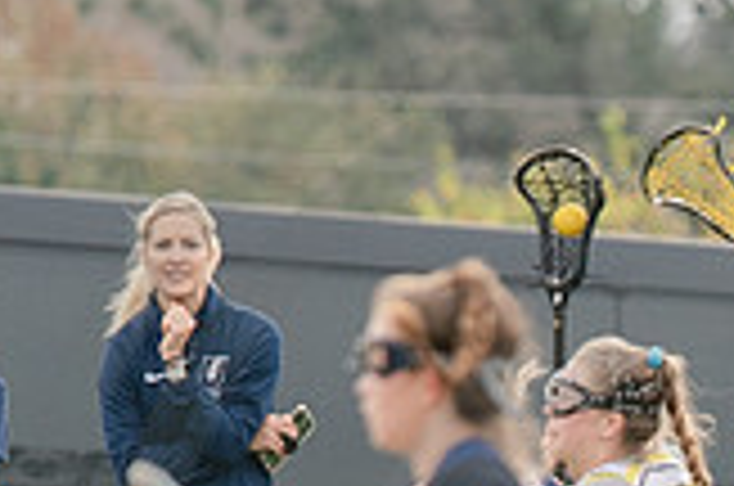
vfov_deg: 0.7
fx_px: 37198
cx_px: 939
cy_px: 925
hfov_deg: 1.1
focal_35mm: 1828
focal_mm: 200
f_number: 2.8
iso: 400
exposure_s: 1/1250
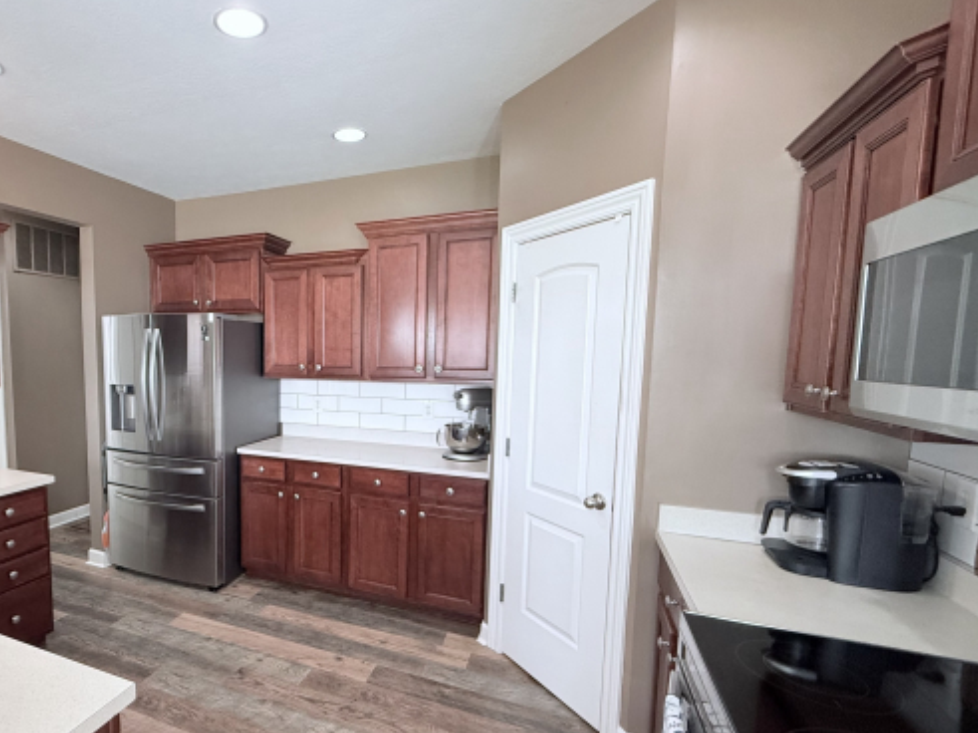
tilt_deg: -5.8
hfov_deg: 81.7
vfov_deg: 68.5
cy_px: 404
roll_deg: -0.1
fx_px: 537
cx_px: 322
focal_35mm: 19
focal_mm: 2.22
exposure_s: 1/120
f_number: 2.2
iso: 320
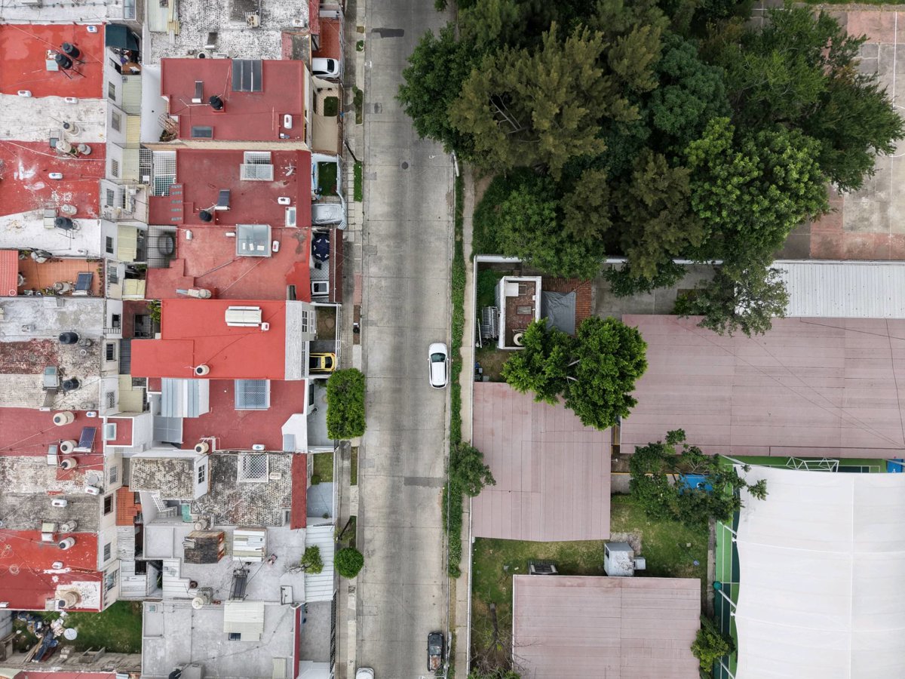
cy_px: 340
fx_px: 627
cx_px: 452
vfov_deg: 56.8
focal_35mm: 24
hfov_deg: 71.6
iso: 250
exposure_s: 1/2500
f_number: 1.8
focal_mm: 8.67
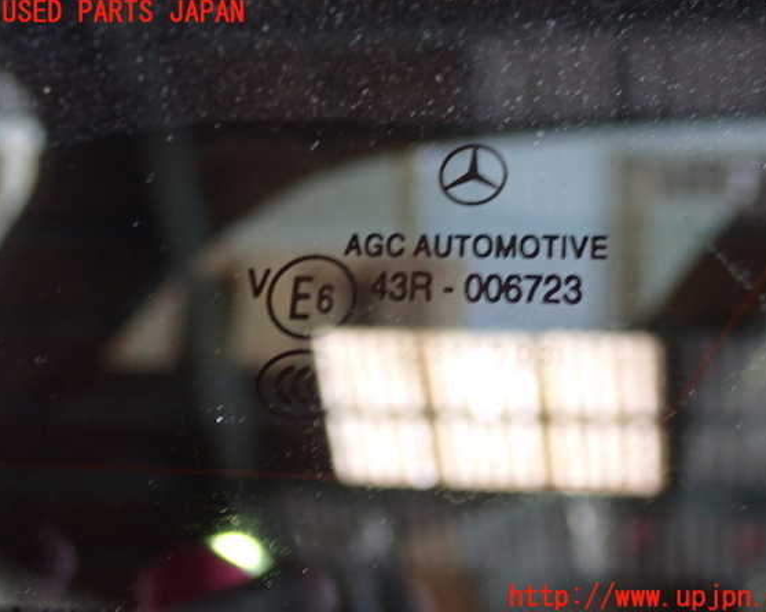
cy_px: 305
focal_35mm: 61
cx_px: 407
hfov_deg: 31.0
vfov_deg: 25.0
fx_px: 1382
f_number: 3.5
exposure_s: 1/15
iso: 800
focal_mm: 10.35
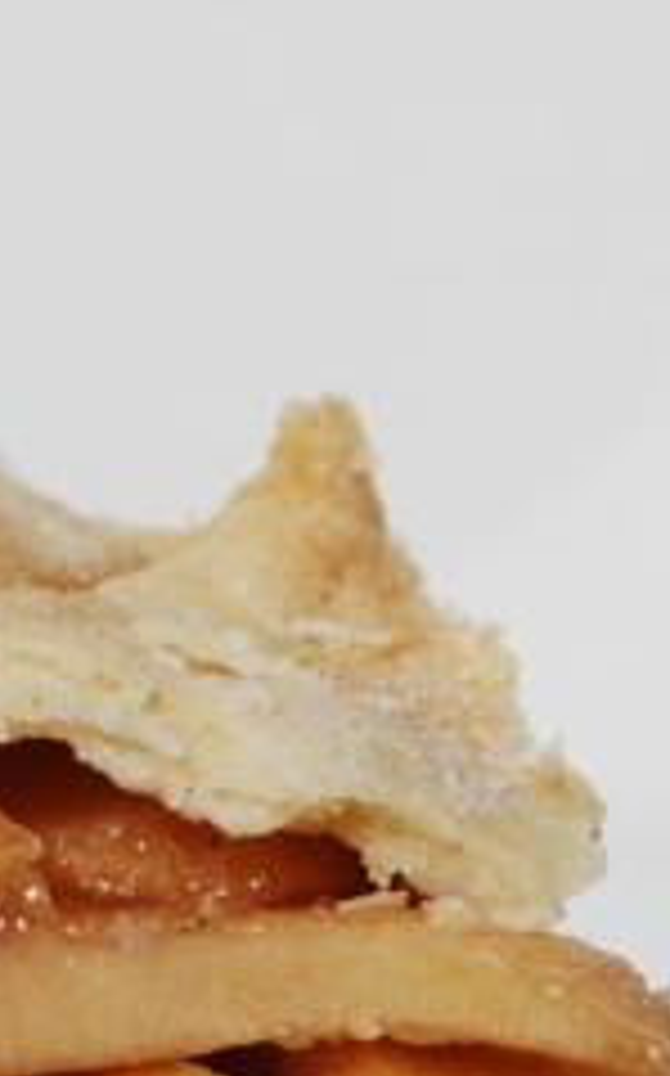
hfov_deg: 5.3
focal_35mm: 243
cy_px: 927
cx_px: -719
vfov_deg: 8.6
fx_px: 7126
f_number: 10
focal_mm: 55
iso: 100
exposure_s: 1/400
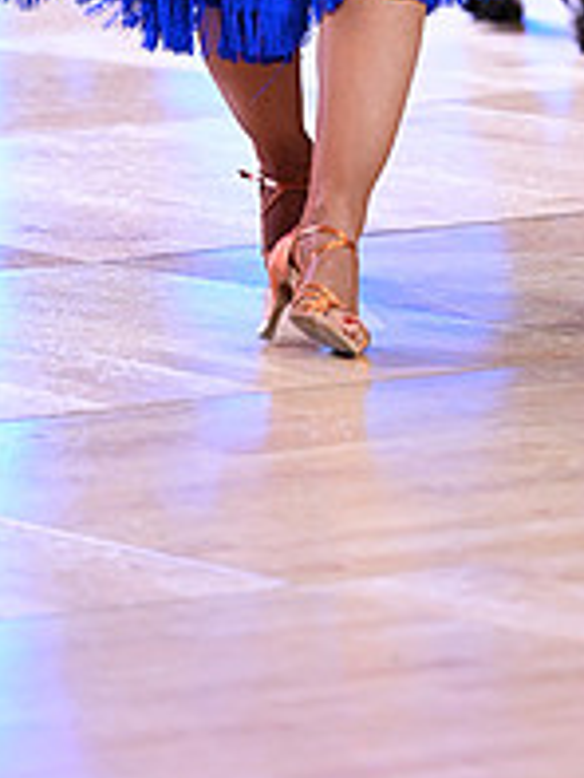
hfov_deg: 3.1
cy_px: -336
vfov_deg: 4.1
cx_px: 434
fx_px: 10786
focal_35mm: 480
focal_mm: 170
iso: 2000
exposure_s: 1/400
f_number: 2.8
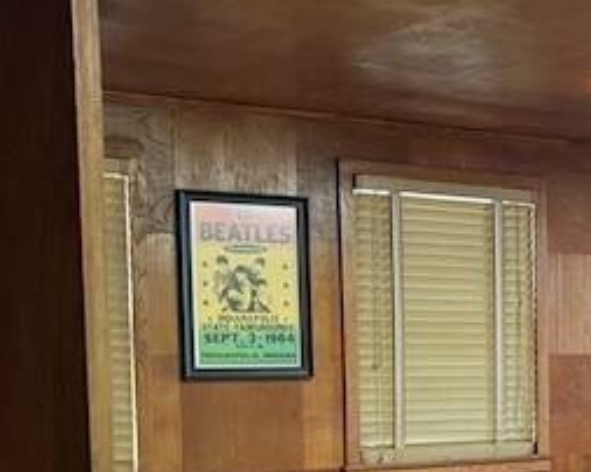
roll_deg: +0.7
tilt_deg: -4.9
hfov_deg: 21.3
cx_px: 801
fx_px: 1398
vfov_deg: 18.7
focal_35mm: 80
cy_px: 451
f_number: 1.78
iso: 640
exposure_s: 1/40
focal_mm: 6.76
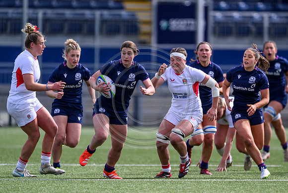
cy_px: 94
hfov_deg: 2.7
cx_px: 185
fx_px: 6180
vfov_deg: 1.8
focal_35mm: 771
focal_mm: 560
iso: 500
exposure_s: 1/3200
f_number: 4
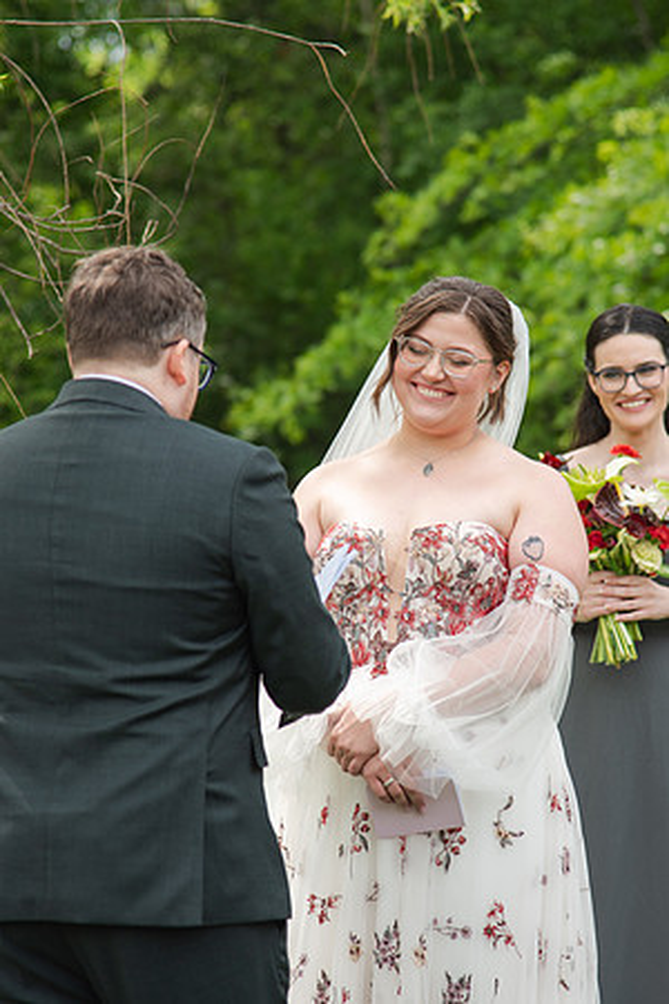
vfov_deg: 11.4
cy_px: 502
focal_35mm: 180
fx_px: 5026
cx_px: 381
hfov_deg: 7.6
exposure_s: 1/400
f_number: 4
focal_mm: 120
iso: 100
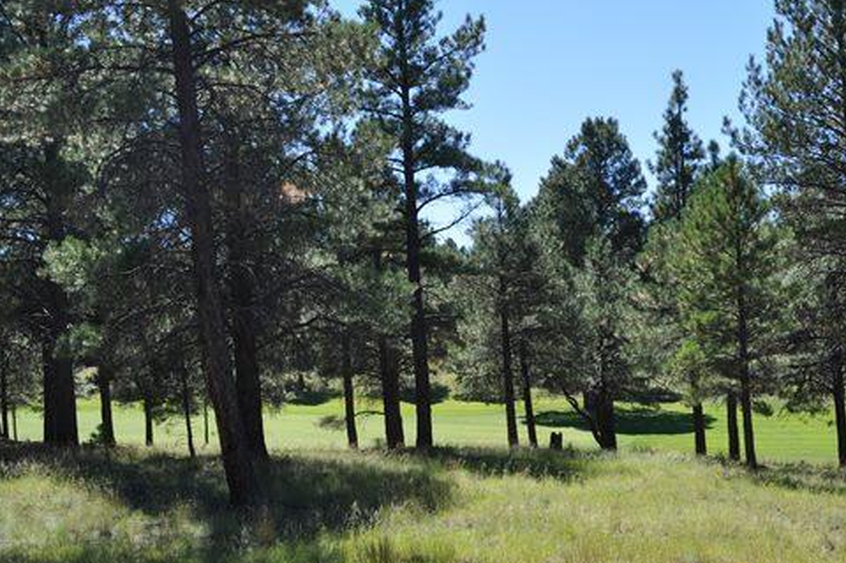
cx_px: 620
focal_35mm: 45
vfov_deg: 29.7
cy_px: 352
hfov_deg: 42.5
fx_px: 1056
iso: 200
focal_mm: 18
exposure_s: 1/250
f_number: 8
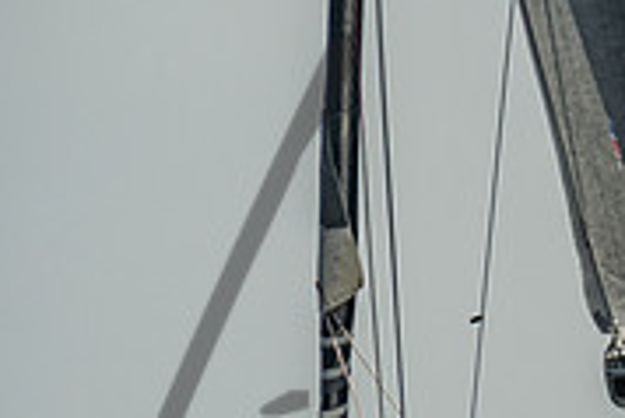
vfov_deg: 1.6
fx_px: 14751
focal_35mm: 849
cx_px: 897
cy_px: 477
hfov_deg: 2.4
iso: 320
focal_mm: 200
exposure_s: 1/1600
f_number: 6.3
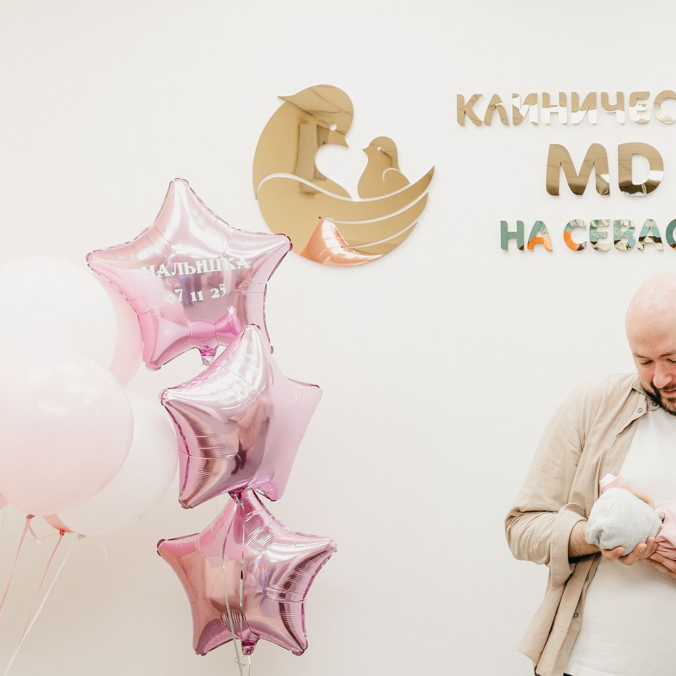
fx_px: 1326
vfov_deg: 27.8
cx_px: 733
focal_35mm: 60
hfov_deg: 26.5
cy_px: 574
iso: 250
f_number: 4
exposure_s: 1/160
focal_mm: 24
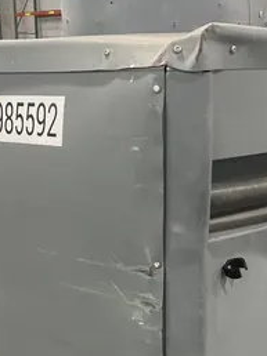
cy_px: 370
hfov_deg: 19.9
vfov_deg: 24.9
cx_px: 119
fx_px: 762
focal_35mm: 74
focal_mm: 5.1
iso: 250
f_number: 1.6
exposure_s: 1/60
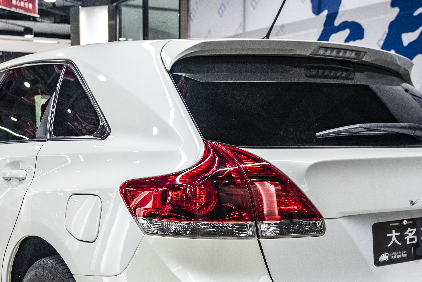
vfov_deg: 22.9
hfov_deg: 33.9
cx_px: 206
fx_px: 692
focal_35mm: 59
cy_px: 196
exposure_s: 1/50
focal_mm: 30
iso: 1000
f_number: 4.5
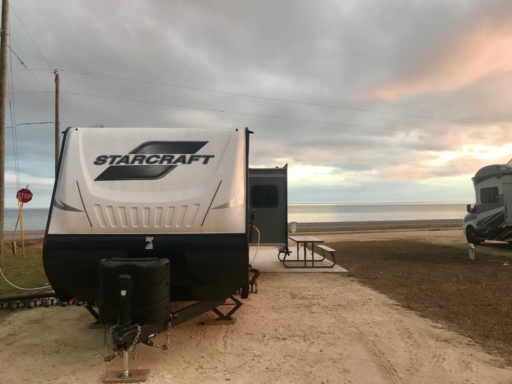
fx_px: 414
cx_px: 256
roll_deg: +1.0
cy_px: 192
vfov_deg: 49.7
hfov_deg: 63.4
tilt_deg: +2.3
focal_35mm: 28
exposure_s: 1/60
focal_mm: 3.99
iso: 32
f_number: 1.8
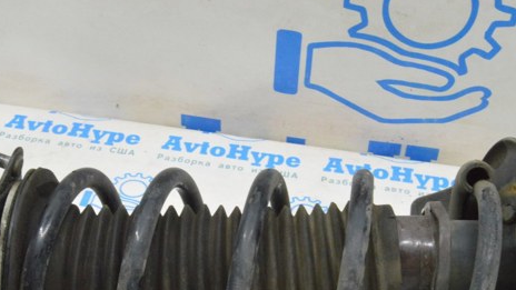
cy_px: 226
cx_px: 250
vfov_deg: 18.4
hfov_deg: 32.4
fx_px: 889
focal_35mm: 65
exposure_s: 1/15
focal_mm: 30
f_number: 20
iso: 6400
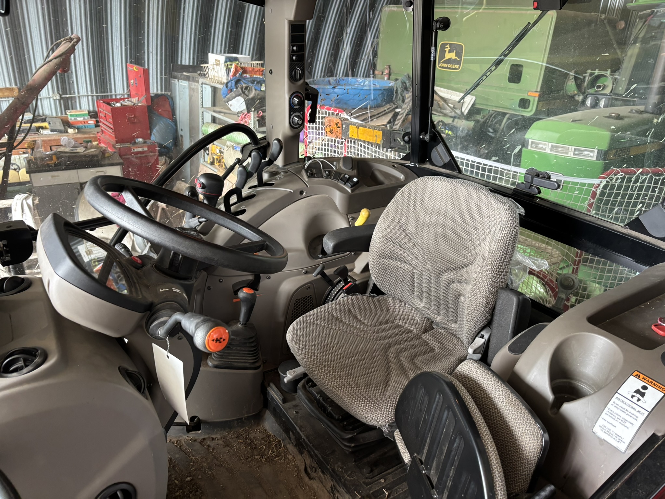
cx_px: 332
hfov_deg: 67.3
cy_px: 250
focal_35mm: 26
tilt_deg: -26.2
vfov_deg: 53.1
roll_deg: -2.1
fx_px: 499
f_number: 1.6
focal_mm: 5.96
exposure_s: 1/60
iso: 200
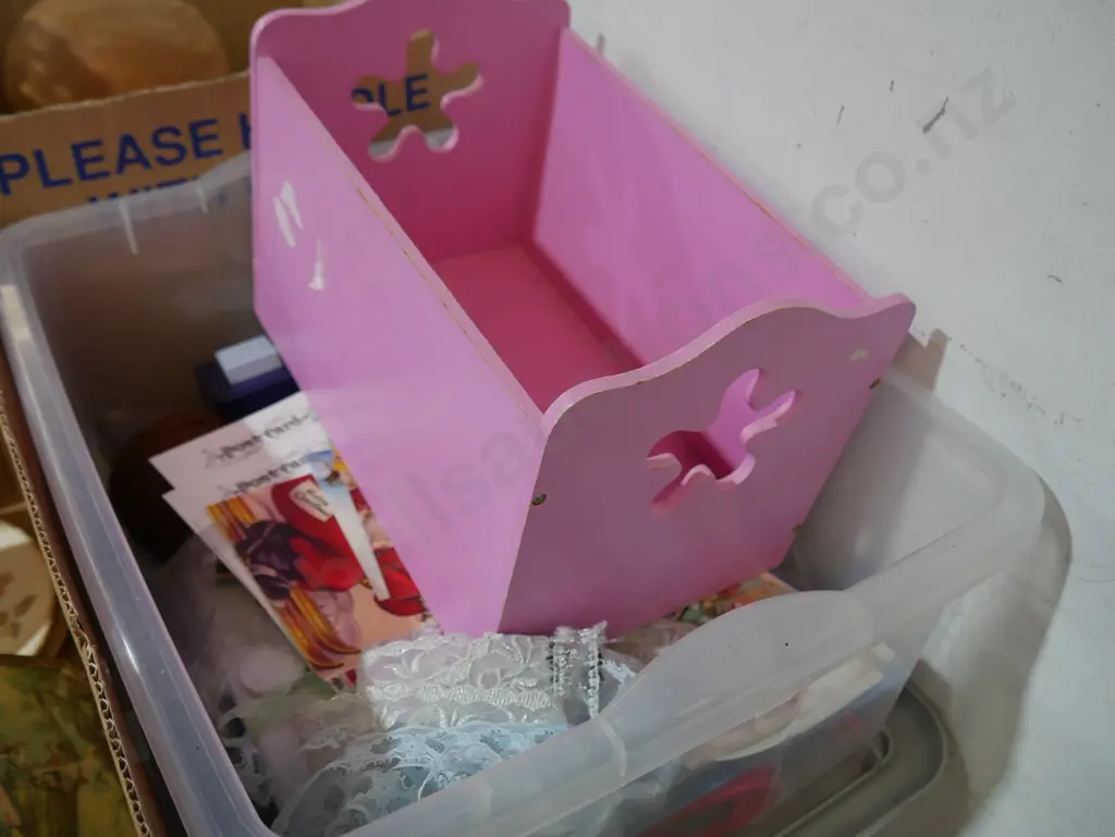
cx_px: 558
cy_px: 418
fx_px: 1031
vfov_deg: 44.2
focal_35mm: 32
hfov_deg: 56.8
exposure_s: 1/60
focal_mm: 16
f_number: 3.6
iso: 640
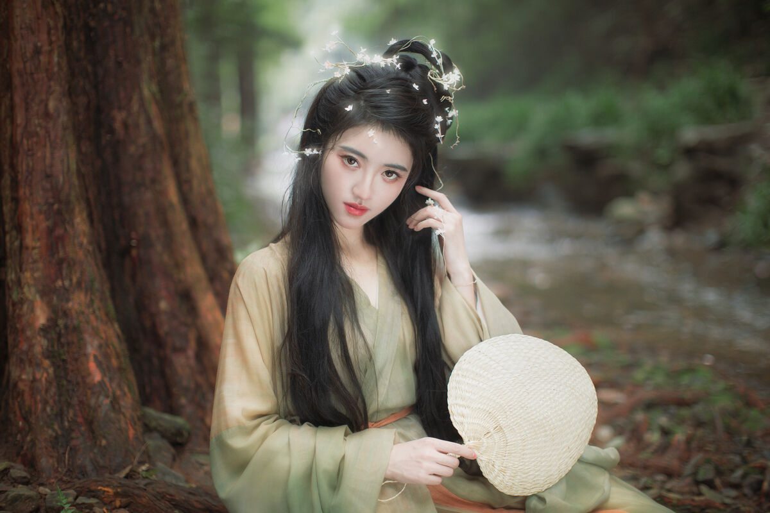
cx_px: 385
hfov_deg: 40.3
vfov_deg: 27.5
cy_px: 256
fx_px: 1048
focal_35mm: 49
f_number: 1.4
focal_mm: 50
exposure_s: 1/100
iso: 500
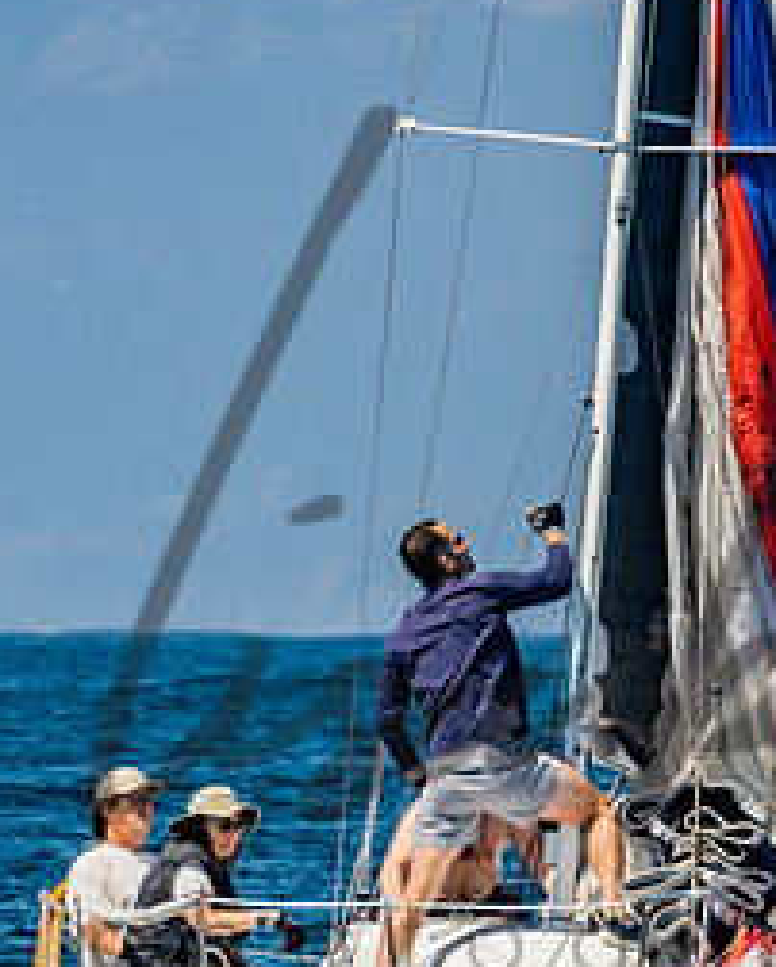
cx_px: 330
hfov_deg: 1.9
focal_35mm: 805
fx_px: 23082
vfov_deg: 2.4
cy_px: 168
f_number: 6.3
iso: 160
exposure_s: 1/500
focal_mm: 200
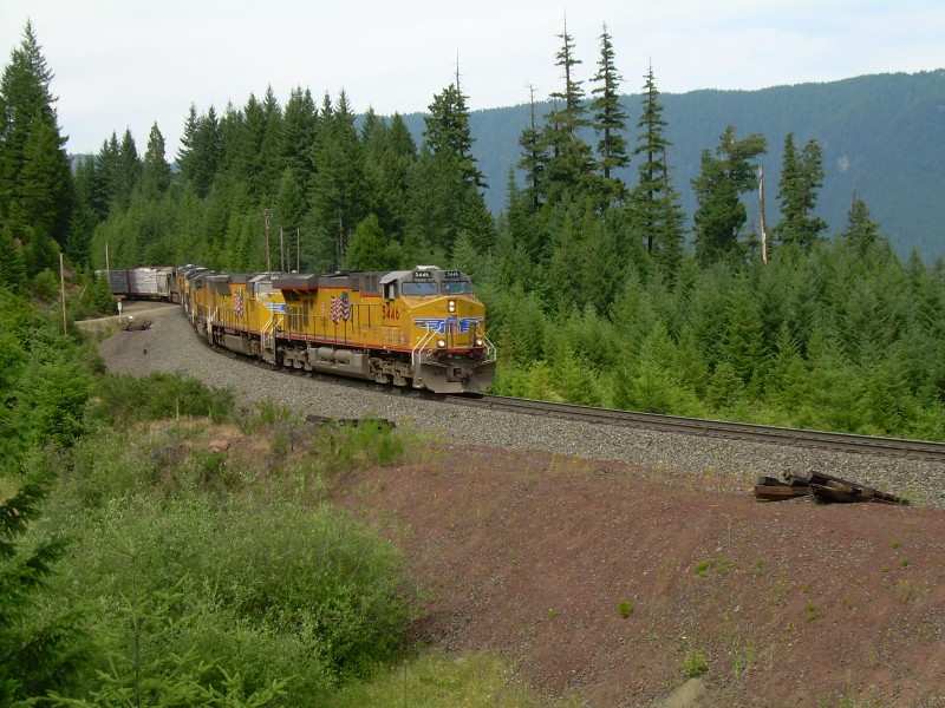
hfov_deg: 31.7
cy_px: 354
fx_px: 1665
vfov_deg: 24.0
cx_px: 472
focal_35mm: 61
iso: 50
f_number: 5.7
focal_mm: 10.3
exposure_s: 1/193
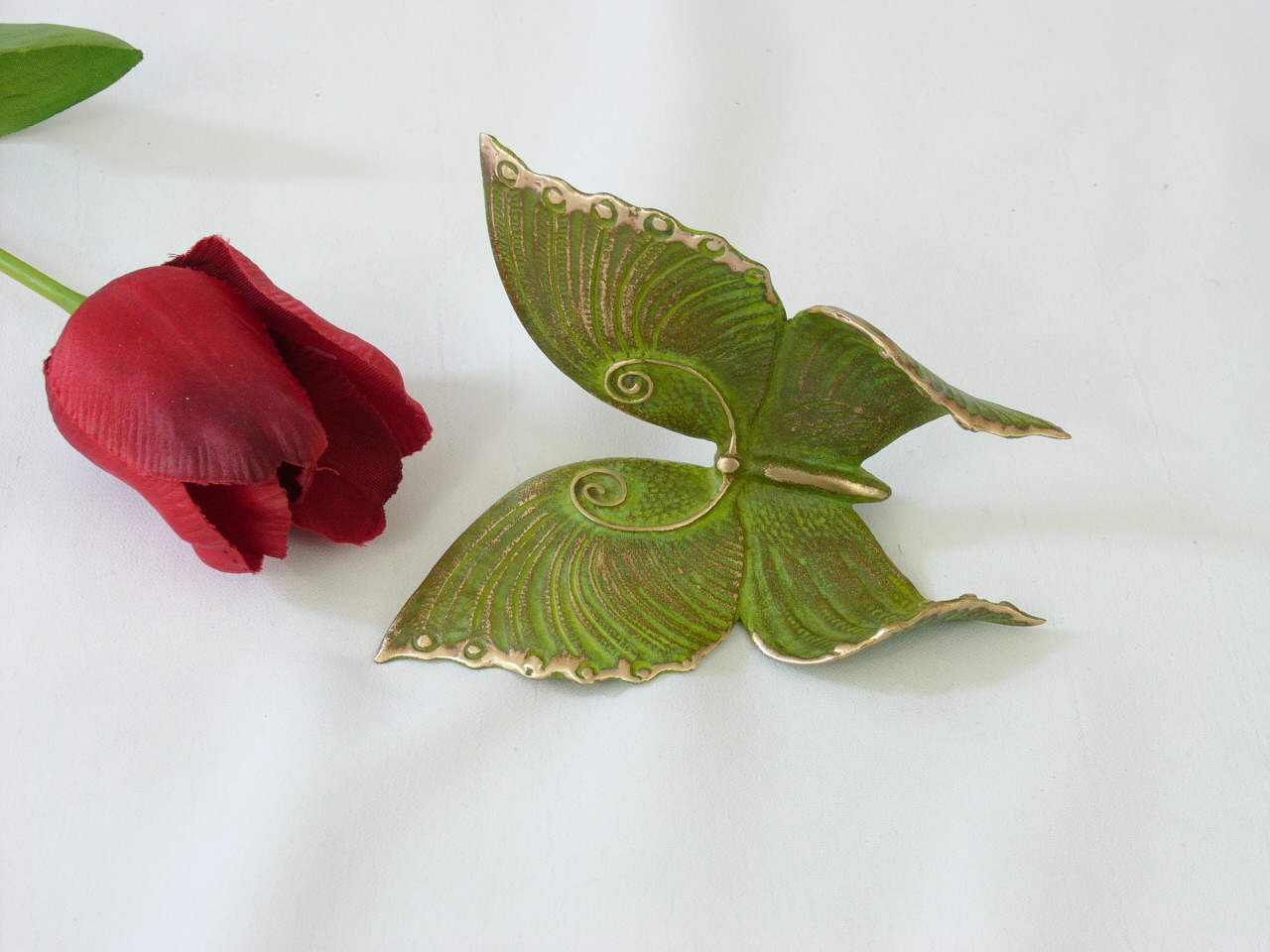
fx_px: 3302
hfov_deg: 21.8
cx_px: 635
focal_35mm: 90
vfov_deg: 16.4
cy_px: 476
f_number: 7.1
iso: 100
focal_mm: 22.5
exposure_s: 1/3.2
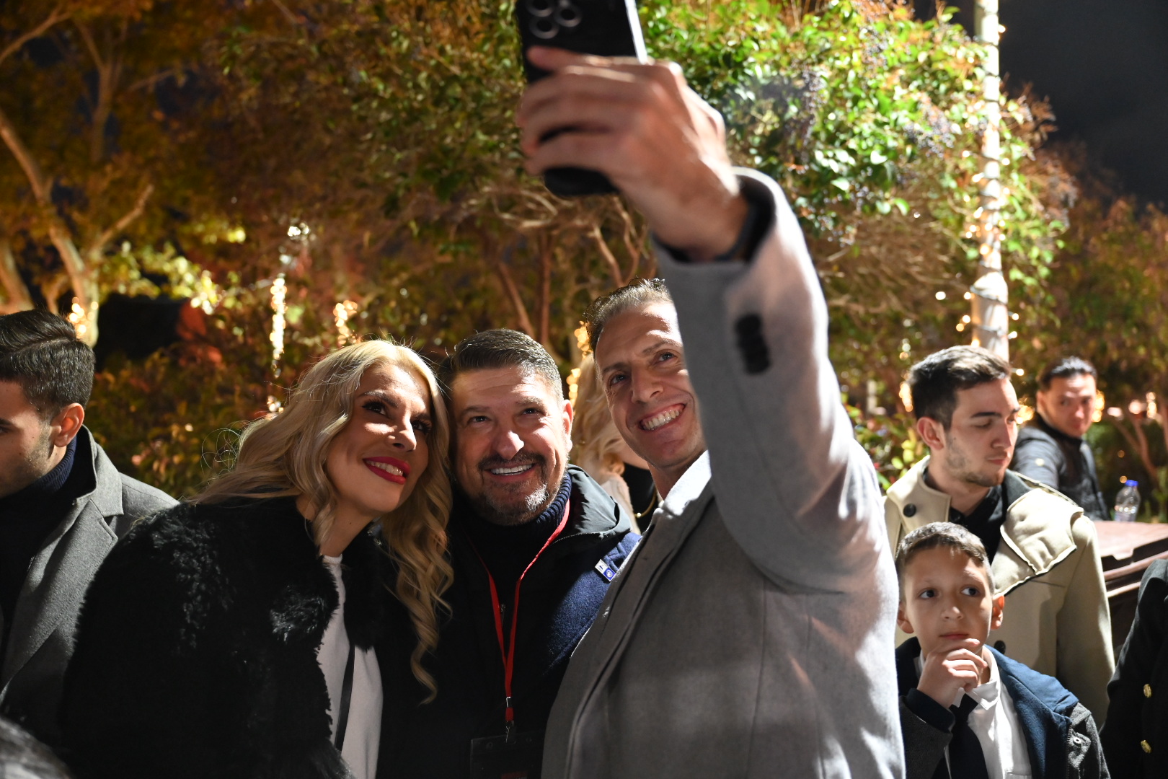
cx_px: 584
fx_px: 1071
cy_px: 390
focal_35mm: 33
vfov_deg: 40.0
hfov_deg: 57.2
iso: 5000
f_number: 2.8
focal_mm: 33
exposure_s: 1/60
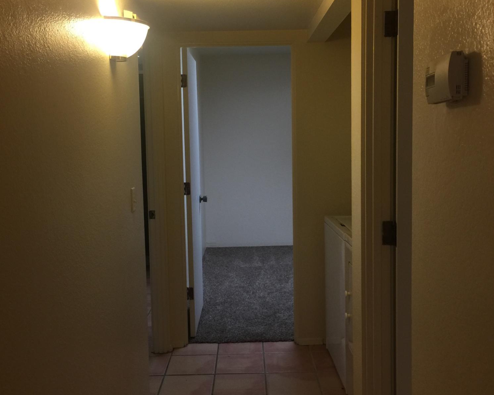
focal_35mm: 38
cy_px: 185
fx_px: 556
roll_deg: +0.4
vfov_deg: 39.1
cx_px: 248
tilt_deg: -4.4
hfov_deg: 47.9
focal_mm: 4.15
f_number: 2.2
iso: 50
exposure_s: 1/15
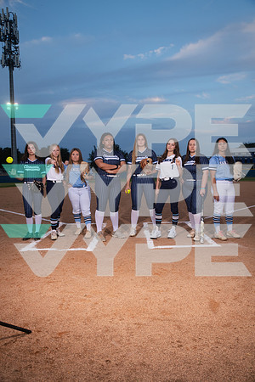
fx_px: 276
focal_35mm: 26
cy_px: 191
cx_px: 128
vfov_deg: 69.4
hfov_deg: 49.6
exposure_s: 1/320
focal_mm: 26
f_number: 6.3
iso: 400
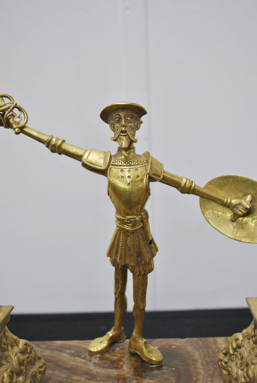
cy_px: 192
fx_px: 416
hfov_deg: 34.3
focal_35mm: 39
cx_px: 128
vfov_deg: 49.5
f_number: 4.2
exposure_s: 1/60
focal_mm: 26
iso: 400
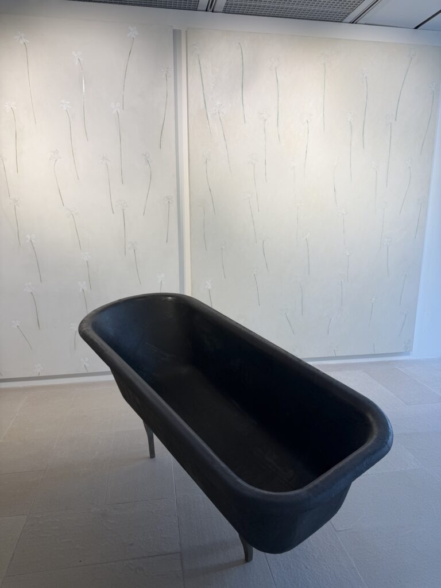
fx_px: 408
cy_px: 294
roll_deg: -0.1
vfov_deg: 71.6
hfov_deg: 56.8
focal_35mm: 24
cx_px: 220
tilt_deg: -12.3
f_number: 1.78
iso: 80
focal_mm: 6.76
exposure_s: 1/309
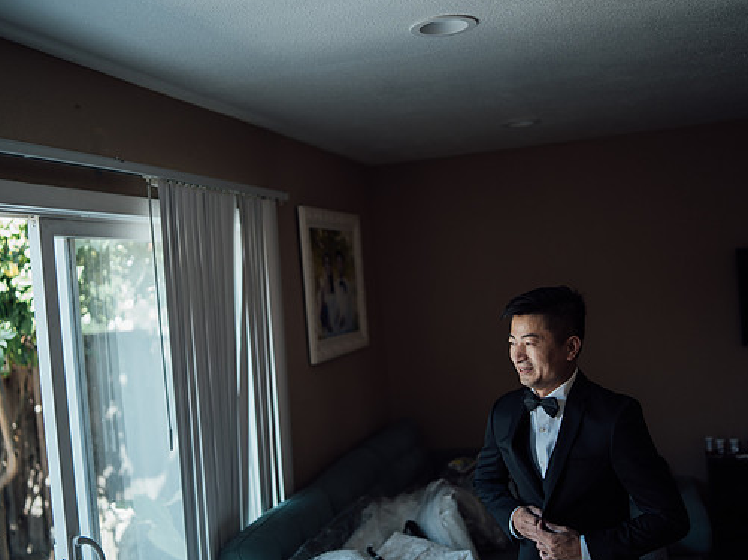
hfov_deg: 47.9
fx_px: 842
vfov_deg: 36.8
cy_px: 281
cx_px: 355
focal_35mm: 39
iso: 320
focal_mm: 35
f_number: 1.4
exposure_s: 1/640
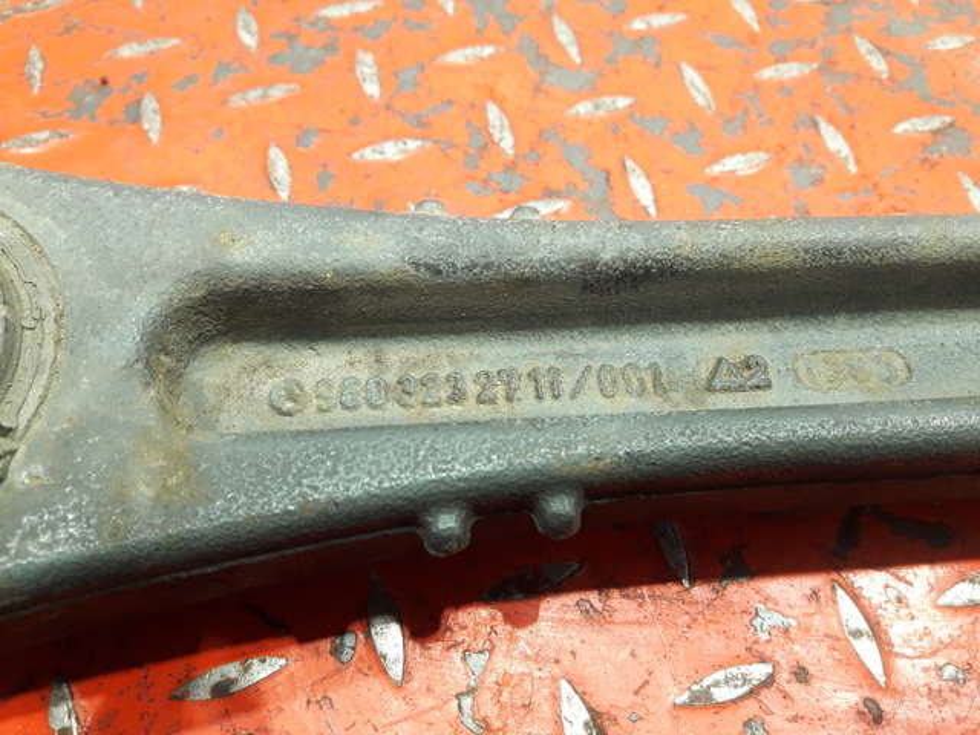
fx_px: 793
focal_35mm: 28
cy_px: 368
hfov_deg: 63.4
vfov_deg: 49.7
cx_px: 490
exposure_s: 1/20
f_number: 1.9
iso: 160
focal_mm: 3.7
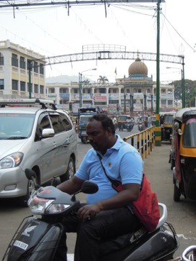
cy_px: 131
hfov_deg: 21.6
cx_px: 123
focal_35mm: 68
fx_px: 513
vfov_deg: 28.6
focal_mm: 9
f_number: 3.3
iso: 160
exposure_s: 1/1000
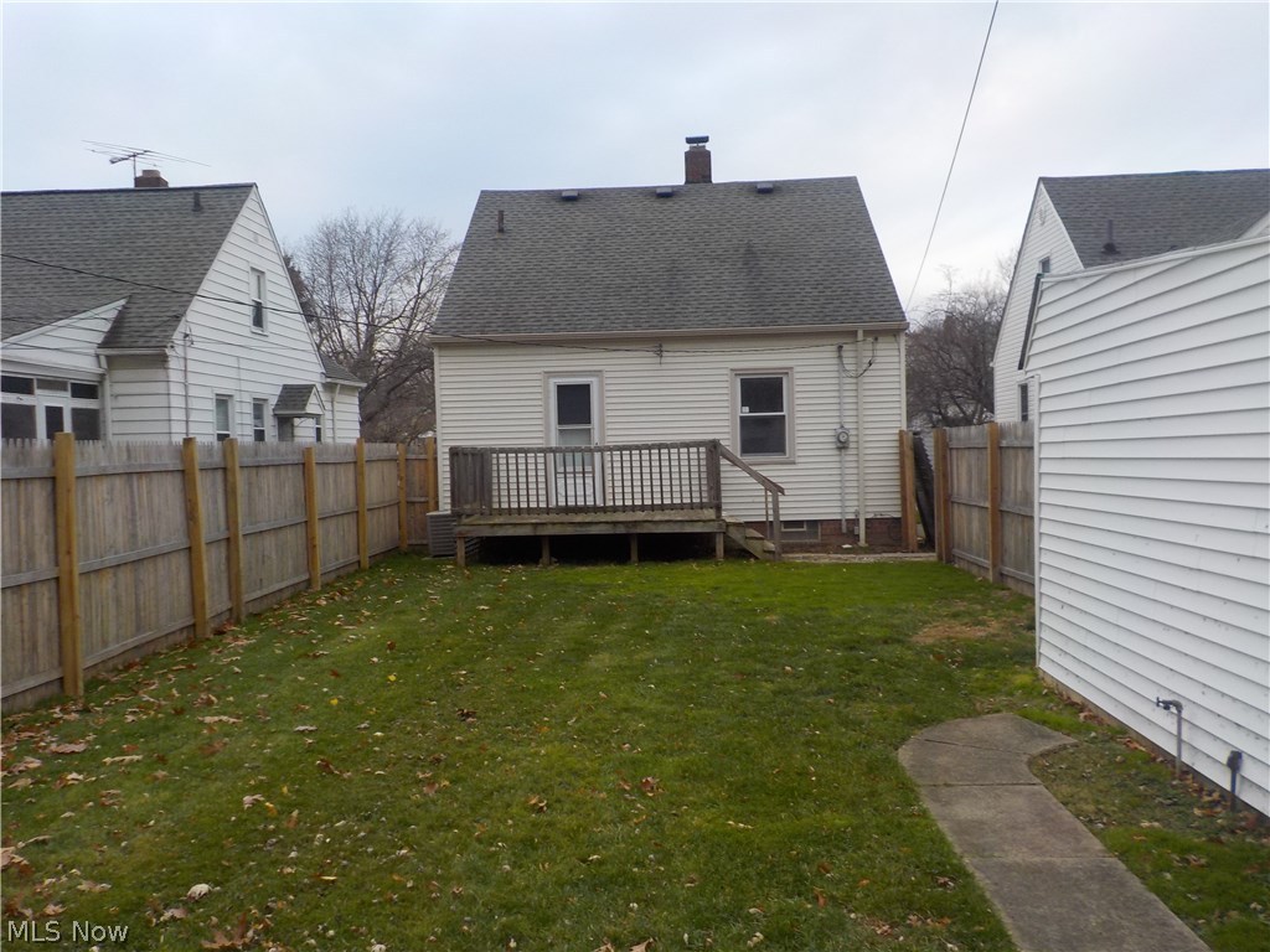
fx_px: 1101
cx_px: 635
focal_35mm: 30
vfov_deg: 46.8
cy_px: 476
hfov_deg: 60.0
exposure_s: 1/60
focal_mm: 4.1
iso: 125
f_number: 3.3
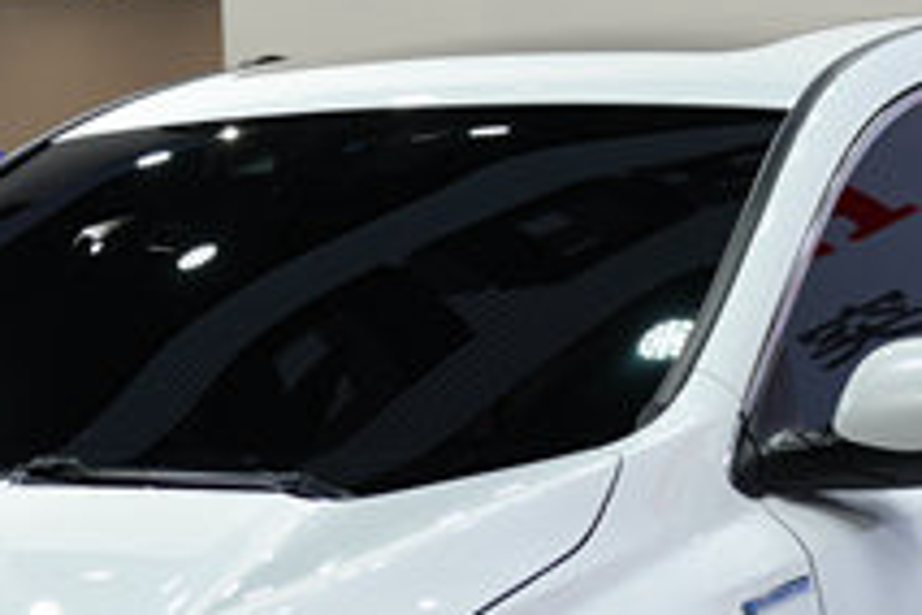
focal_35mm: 143
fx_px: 3662
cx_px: 273
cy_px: 650
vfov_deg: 9.5
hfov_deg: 14.3
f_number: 3.2
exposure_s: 1/1000
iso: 400
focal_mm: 38
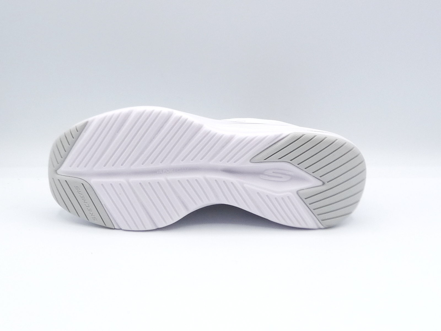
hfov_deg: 38.2
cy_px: 166
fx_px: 637
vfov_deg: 29.1
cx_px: 220
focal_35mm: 50
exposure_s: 1/200
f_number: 4
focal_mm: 5.1
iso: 100
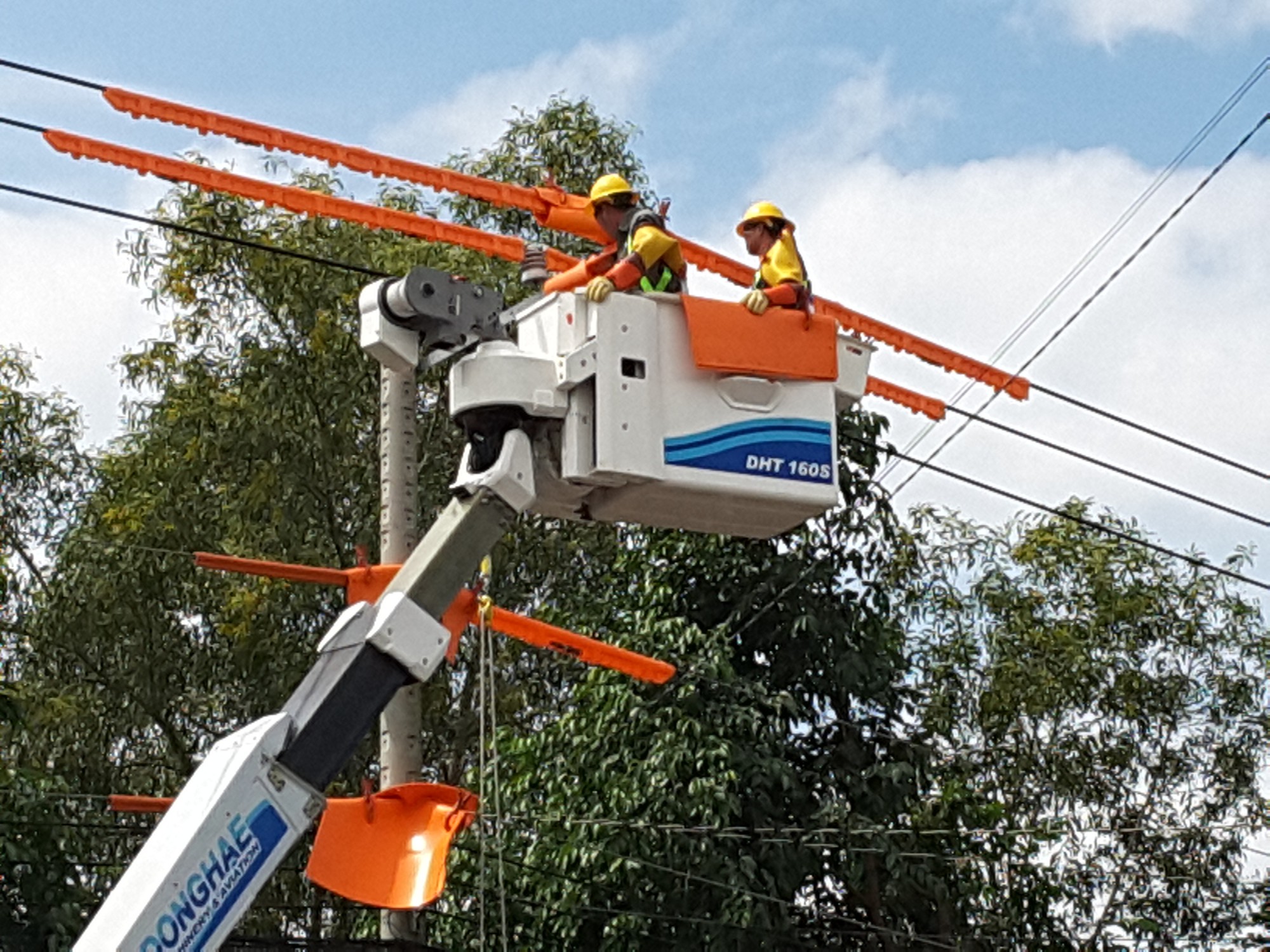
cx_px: 635
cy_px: 476
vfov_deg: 45.4
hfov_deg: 58.4
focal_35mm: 31
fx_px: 1137
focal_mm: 2.9
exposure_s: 1/1564
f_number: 1.9
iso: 40
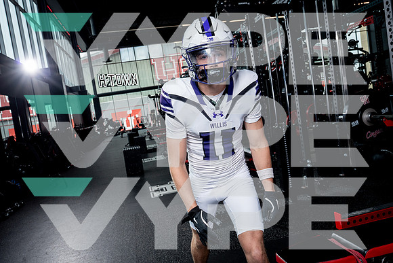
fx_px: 328
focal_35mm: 30
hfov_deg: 61.9
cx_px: 196
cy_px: 132
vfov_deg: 43.6
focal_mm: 30
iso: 640
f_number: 8
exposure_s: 1/250
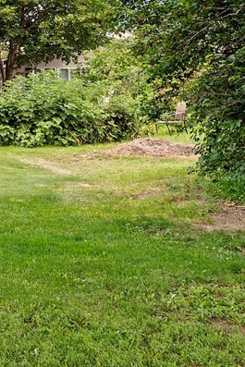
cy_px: 61
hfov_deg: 15.5
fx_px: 653
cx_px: -284
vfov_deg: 30.5
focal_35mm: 64
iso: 100
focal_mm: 15
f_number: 8
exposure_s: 1/30
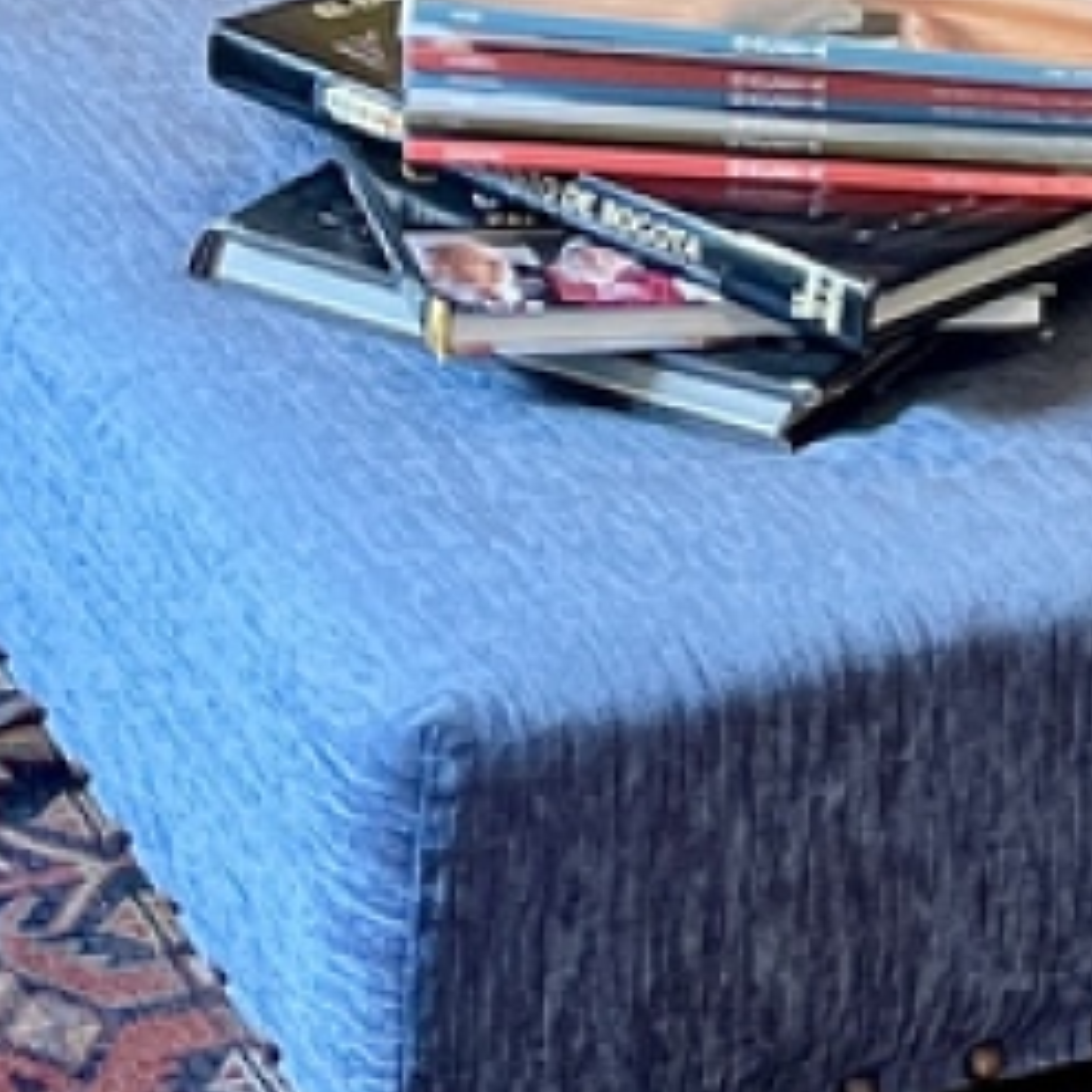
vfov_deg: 10.8
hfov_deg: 12.2
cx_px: 438
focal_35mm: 143
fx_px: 5104
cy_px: -1344
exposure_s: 1/60
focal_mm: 5.1
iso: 500
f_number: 1.6
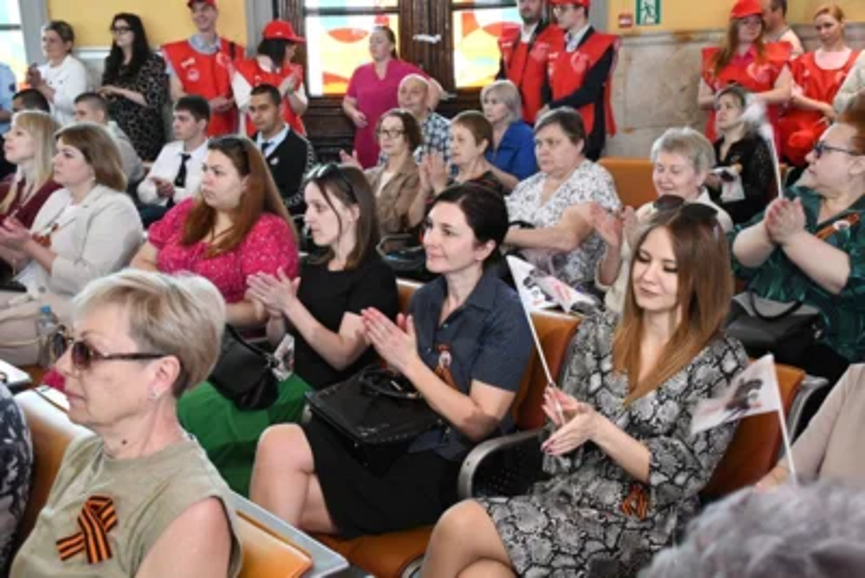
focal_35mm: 48
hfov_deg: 41.1
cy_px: 289
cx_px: 432
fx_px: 1154
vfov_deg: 28.1
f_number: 5
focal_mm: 32
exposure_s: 1/100
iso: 4000
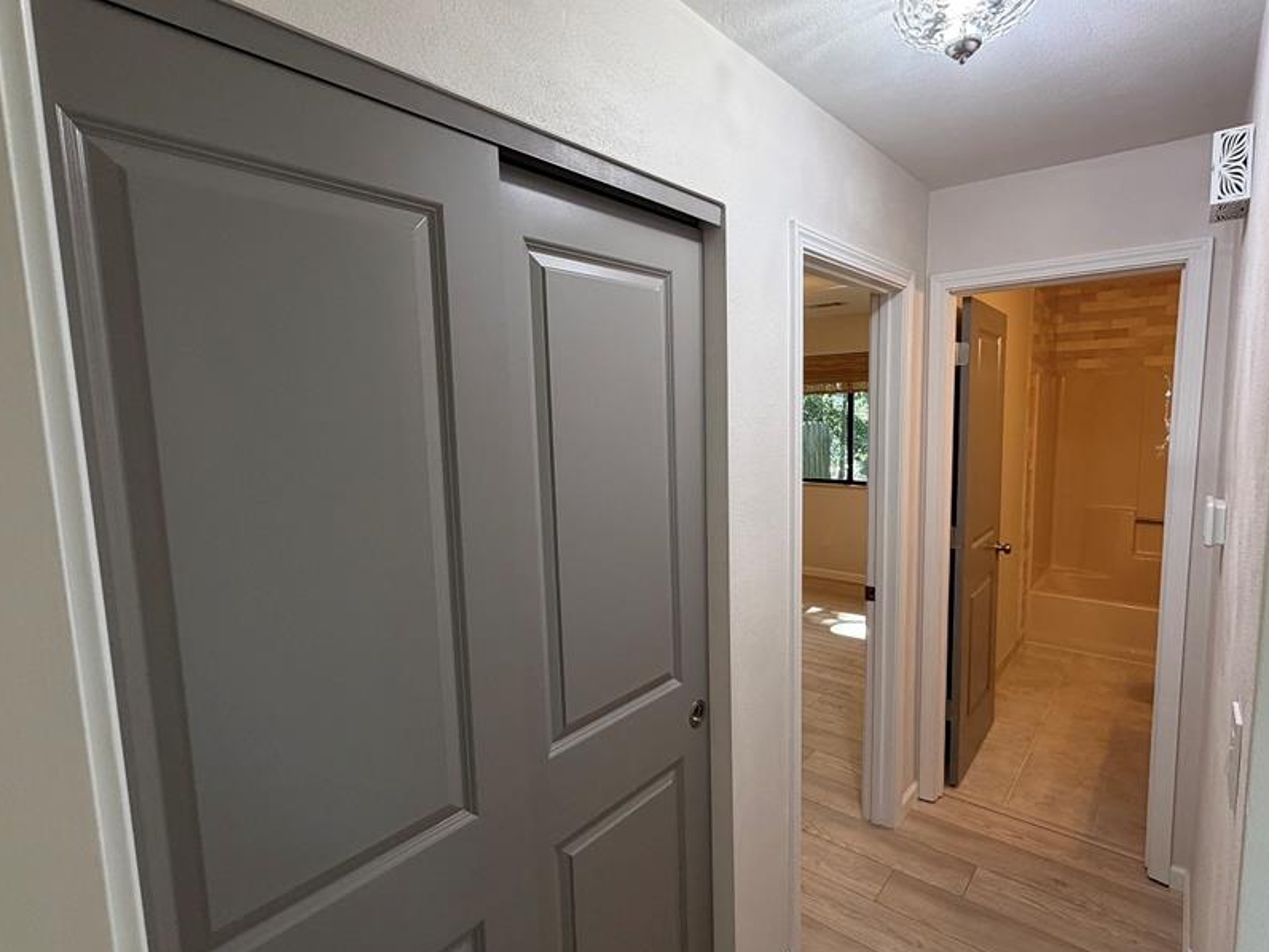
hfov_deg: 87.5
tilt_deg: -6.5
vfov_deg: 71.6
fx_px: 660
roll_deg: +1.3
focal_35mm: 18
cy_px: 485
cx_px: 690
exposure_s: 1/120
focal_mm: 2.22
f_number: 2.2
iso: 200
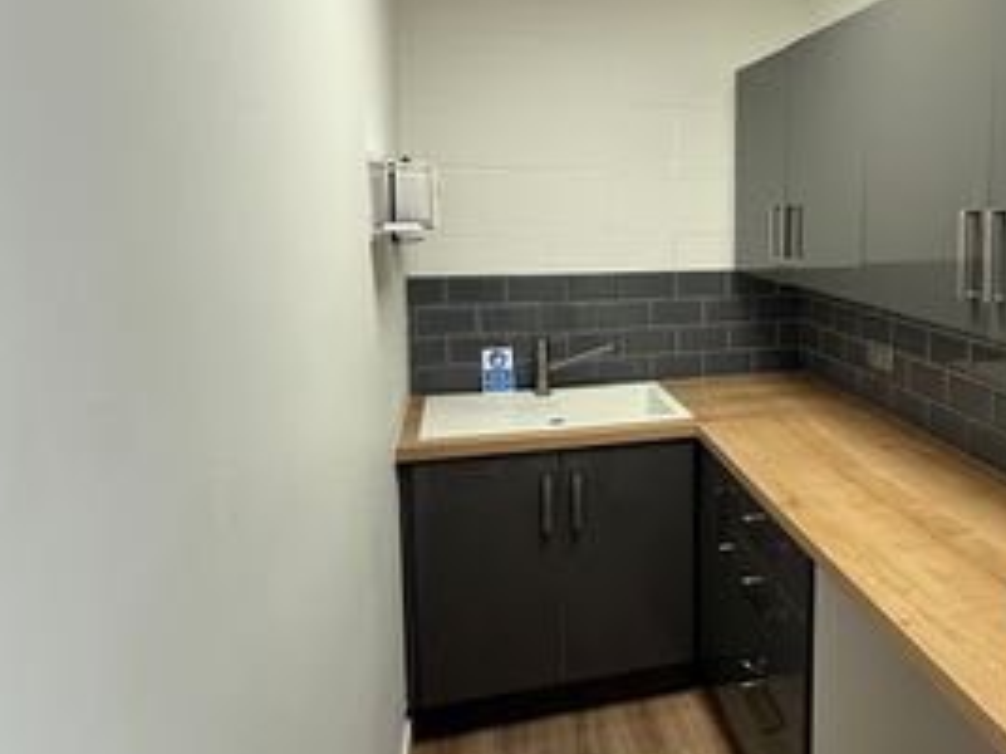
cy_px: 294
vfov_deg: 62.7
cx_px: 720
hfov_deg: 74.9
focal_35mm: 21
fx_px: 610
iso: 200
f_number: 2.2
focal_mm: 2.22
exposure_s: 1/100
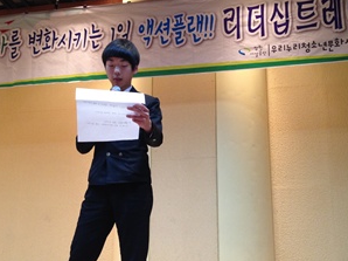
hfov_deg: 40.4
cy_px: 159
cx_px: 190
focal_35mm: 47
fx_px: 472
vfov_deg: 30.7
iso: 200
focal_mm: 4.28
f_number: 2.4
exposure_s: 1/20
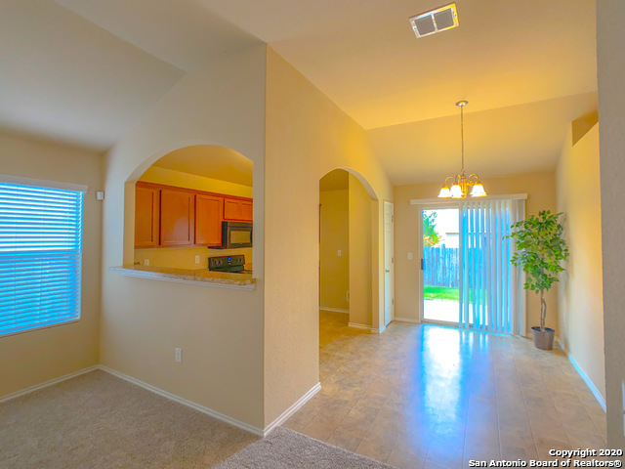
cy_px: 234
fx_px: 469
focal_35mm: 26
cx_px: 312
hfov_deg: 67.3
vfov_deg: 53.1
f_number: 1.8
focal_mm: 4.25
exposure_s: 1/120
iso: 100
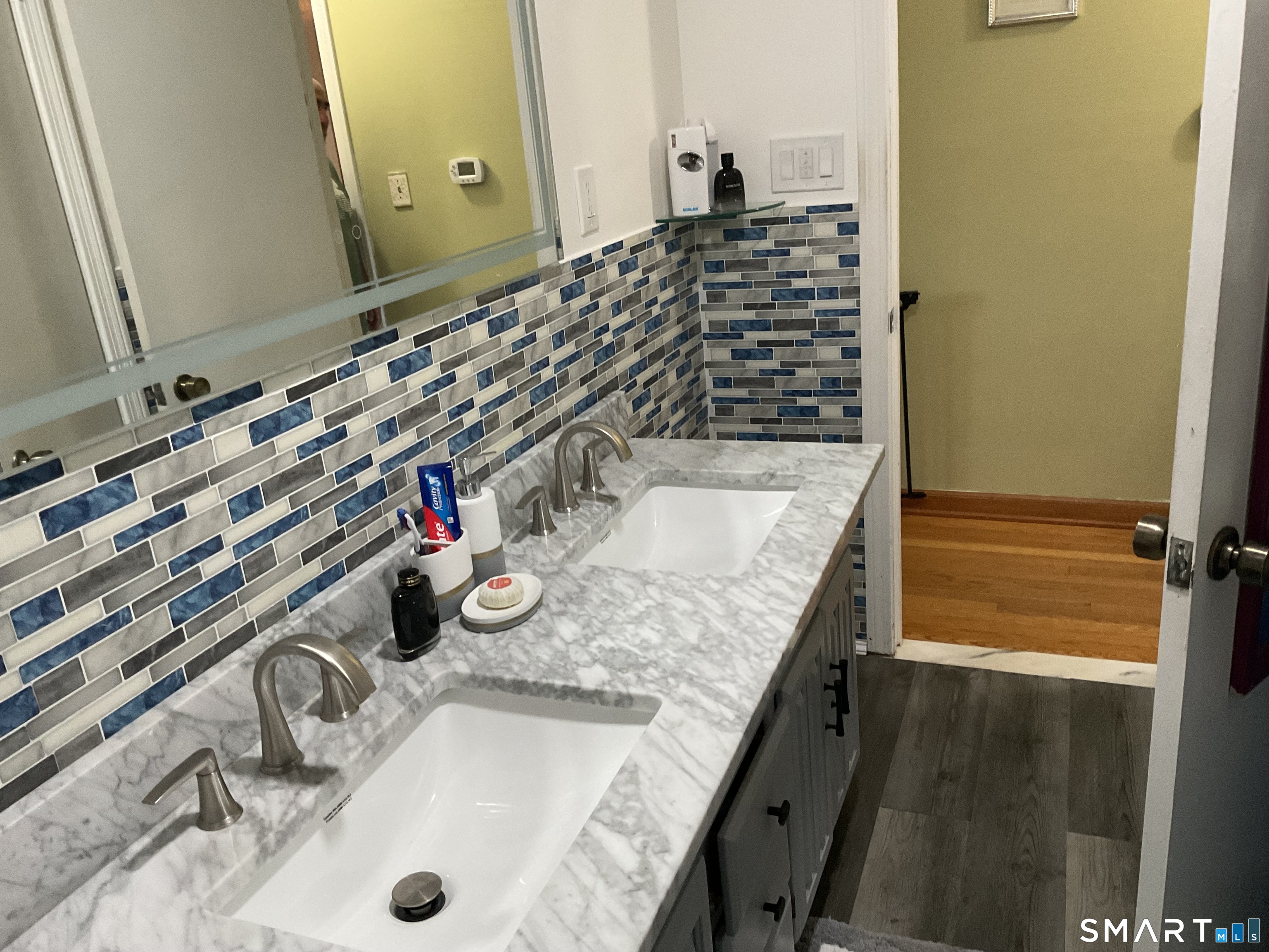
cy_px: 476
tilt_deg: -20.4
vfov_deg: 48.2
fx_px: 1063
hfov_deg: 61.7
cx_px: 634
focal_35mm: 29
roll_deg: +5.9
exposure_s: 1/60
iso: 160
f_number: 1.8
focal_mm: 3
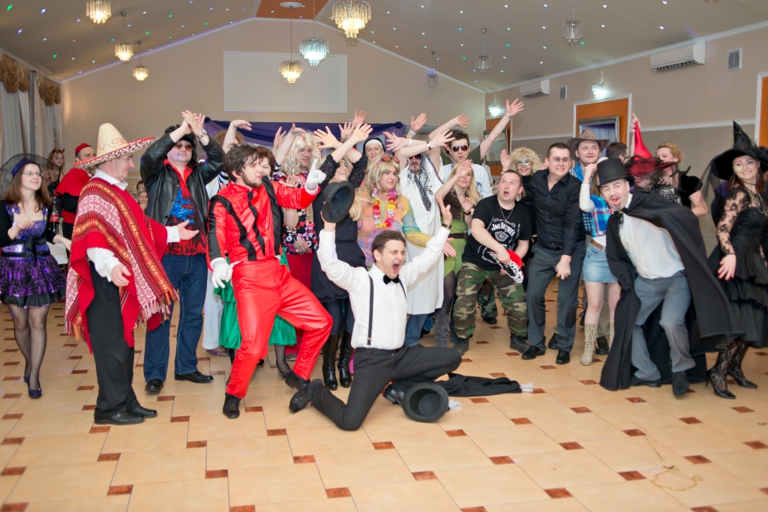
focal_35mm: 35
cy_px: 256
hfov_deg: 54.4
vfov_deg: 37.9
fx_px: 747
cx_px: 384
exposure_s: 1/320
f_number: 2.8
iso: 320
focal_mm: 35
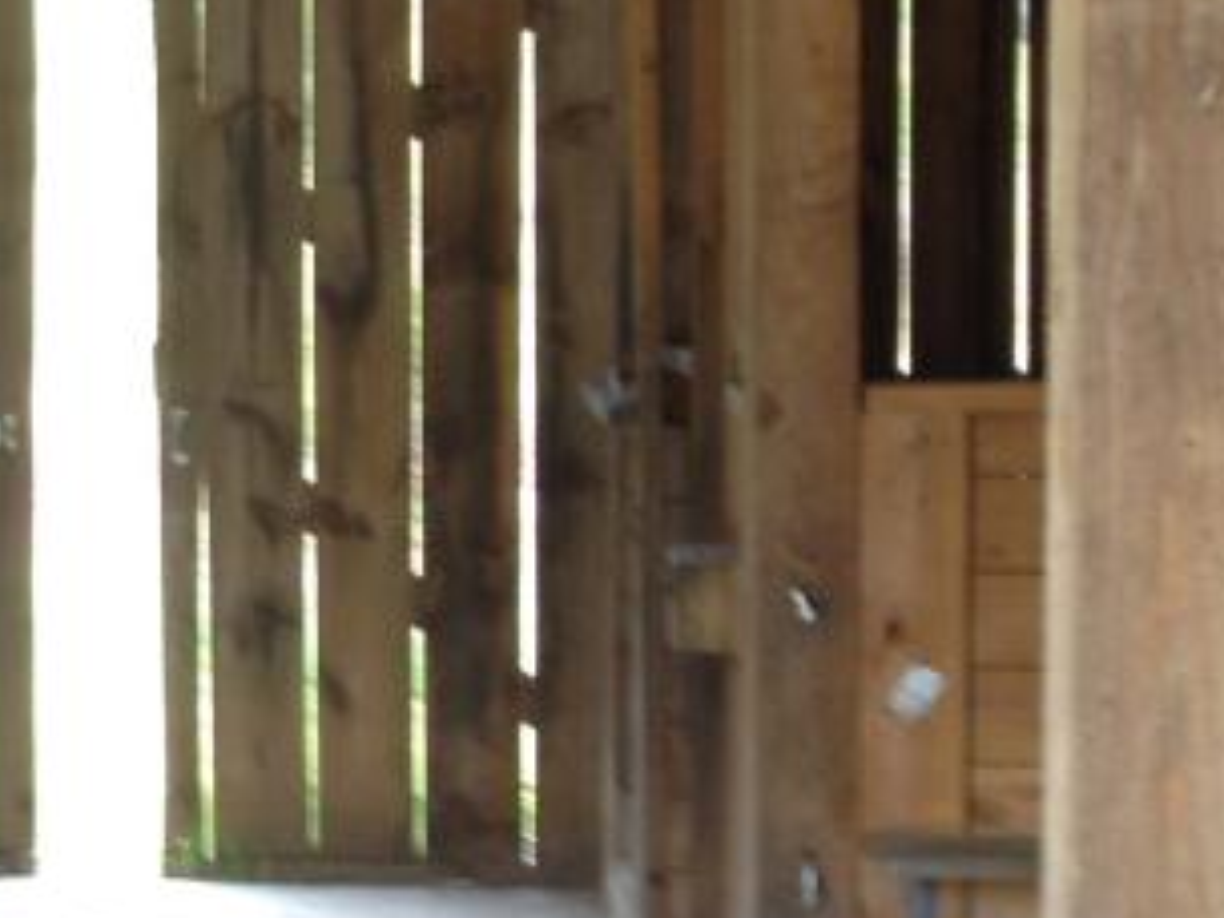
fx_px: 4172
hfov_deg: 15.0
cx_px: -809
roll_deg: +2.0
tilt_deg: -7.9
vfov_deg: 12.5
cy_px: 608
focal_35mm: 118
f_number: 2.4
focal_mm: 4.28
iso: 50
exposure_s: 1/24
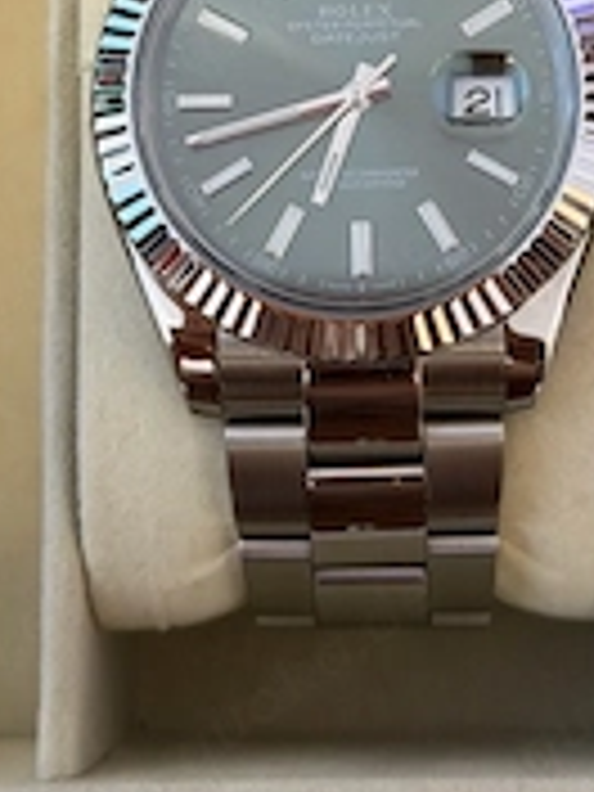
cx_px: 400
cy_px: 22
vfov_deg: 17.7
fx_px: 2494
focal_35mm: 109
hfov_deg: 13.6
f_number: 1.78
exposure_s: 1/51
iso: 250
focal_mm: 6.76
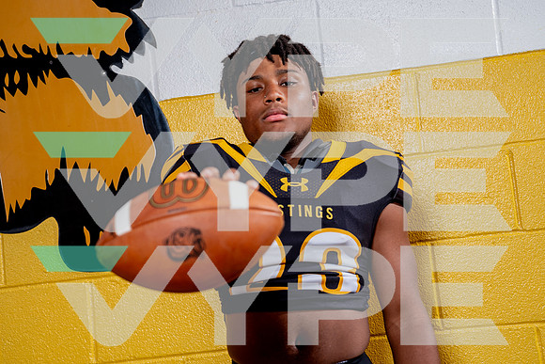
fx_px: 1195
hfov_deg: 25.7
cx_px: 272
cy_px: 182
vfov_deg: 17.3
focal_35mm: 79
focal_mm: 70
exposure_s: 1/250
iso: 100
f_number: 4
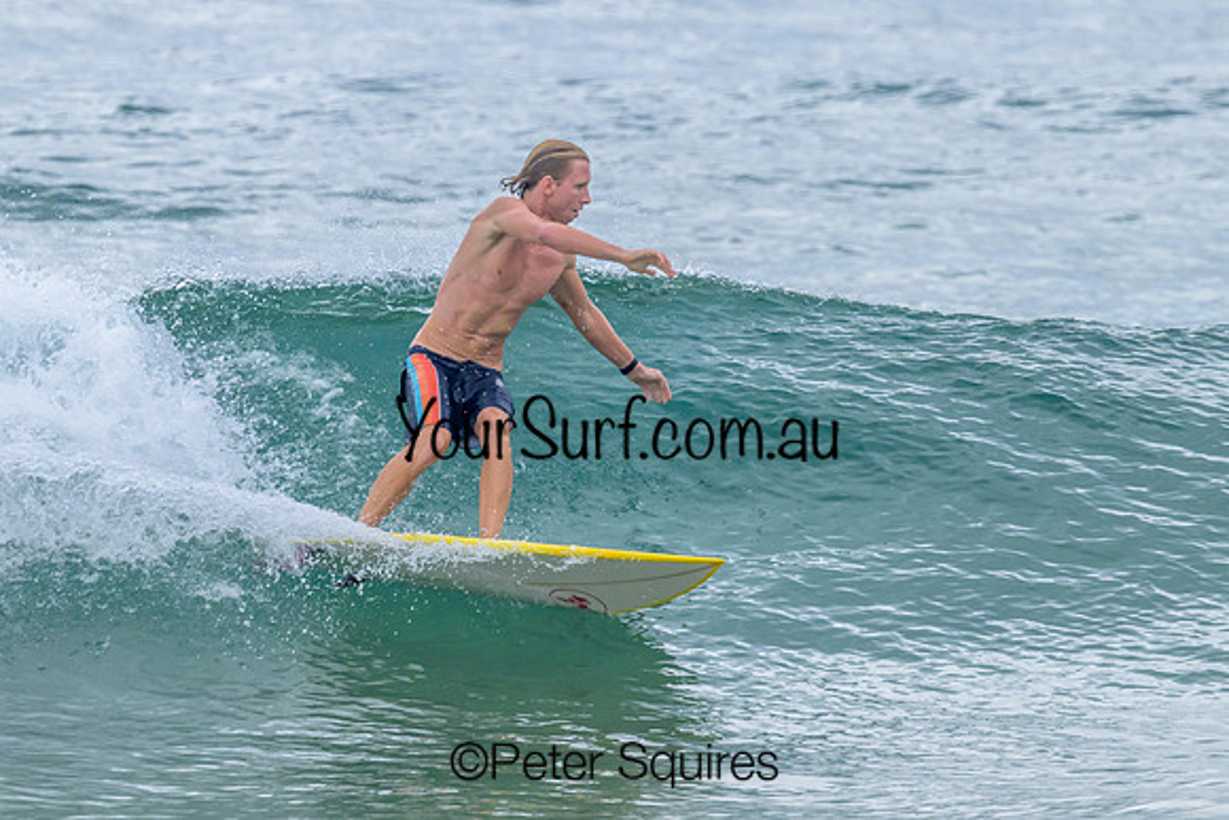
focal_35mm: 703
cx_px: 661
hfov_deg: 2.9
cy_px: 349
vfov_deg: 2.0
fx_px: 23987
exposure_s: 1/2000
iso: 1250
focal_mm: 540
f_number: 11
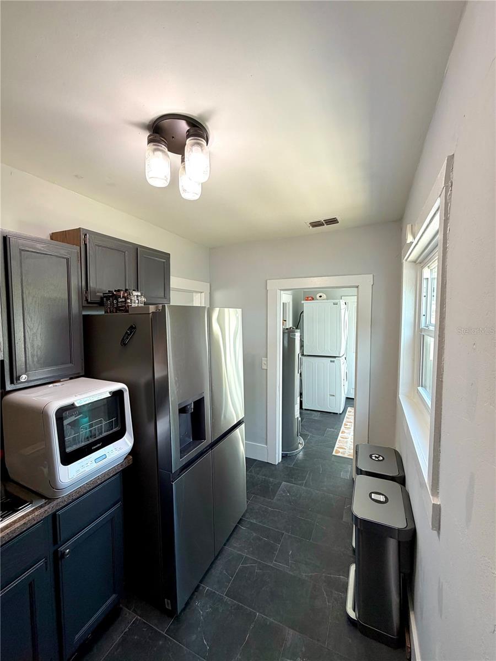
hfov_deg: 85.7
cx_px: 248
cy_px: 330
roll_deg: +0.0
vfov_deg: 102.1
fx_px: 267
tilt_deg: -2.9
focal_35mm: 14
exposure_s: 1/121
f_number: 2.2
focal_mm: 2.22
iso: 160
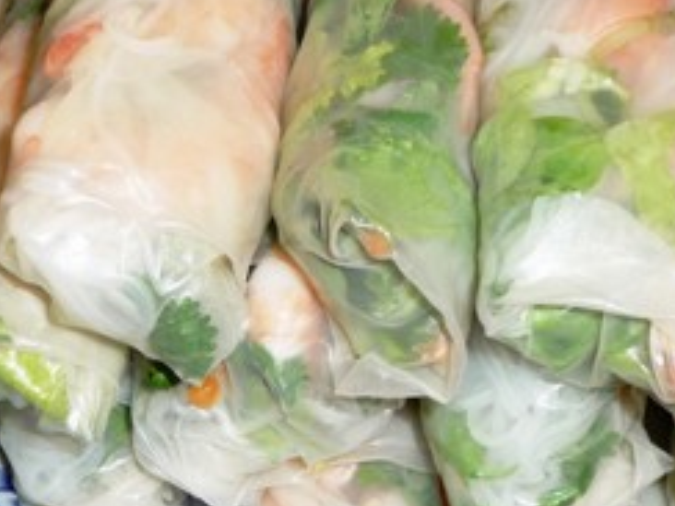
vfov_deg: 16.5
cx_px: 94
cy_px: 387
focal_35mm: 89
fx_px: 1735
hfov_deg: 21.6
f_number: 3.6
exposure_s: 1/30
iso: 100
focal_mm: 5.6
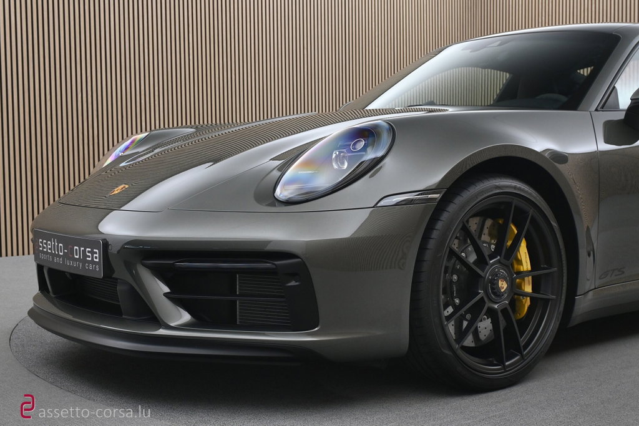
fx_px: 879
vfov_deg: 27.3
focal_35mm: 50
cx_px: 320
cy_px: 213
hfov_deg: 40.0
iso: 640
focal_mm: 33
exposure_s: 1/50
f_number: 5
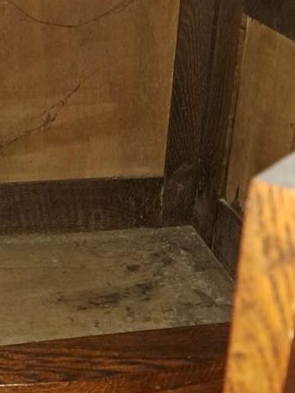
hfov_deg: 23.2
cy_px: 191
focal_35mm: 63
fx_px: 716
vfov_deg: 30.7
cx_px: 110
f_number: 1.8
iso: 500
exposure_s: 1/14
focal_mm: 5.23
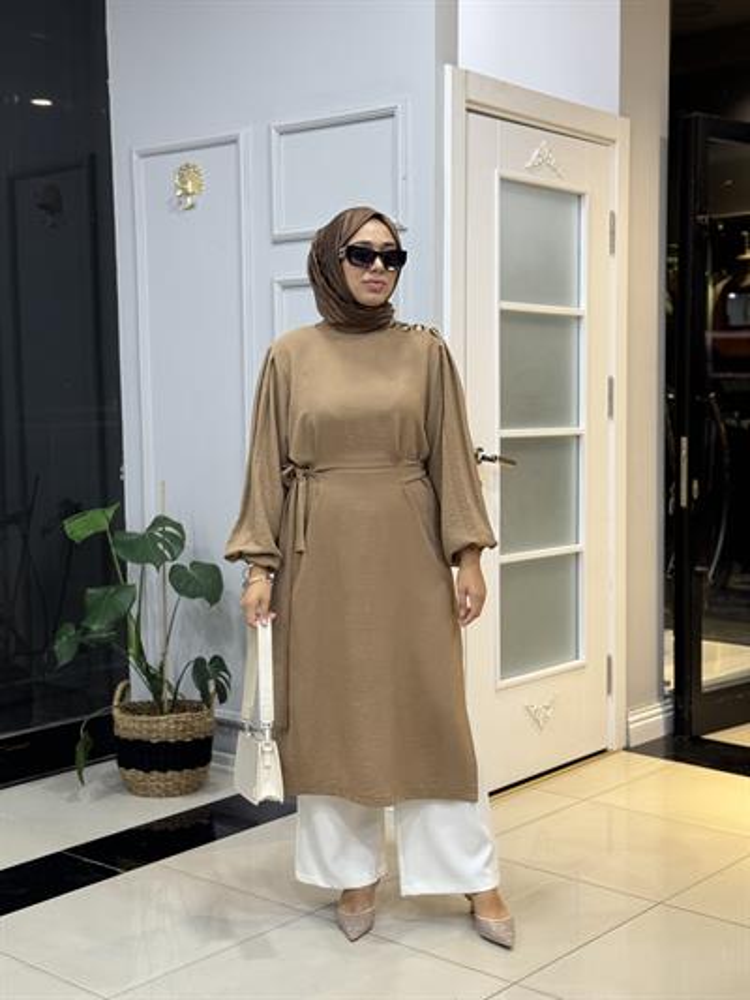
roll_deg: +0.6
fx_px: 1386
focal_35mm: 48
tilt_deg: -4.8
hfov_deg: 30.3
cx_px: 375
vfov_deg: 39.6
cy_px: 500
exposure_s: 1/50
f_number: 1.78
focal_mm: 6.76
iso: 160
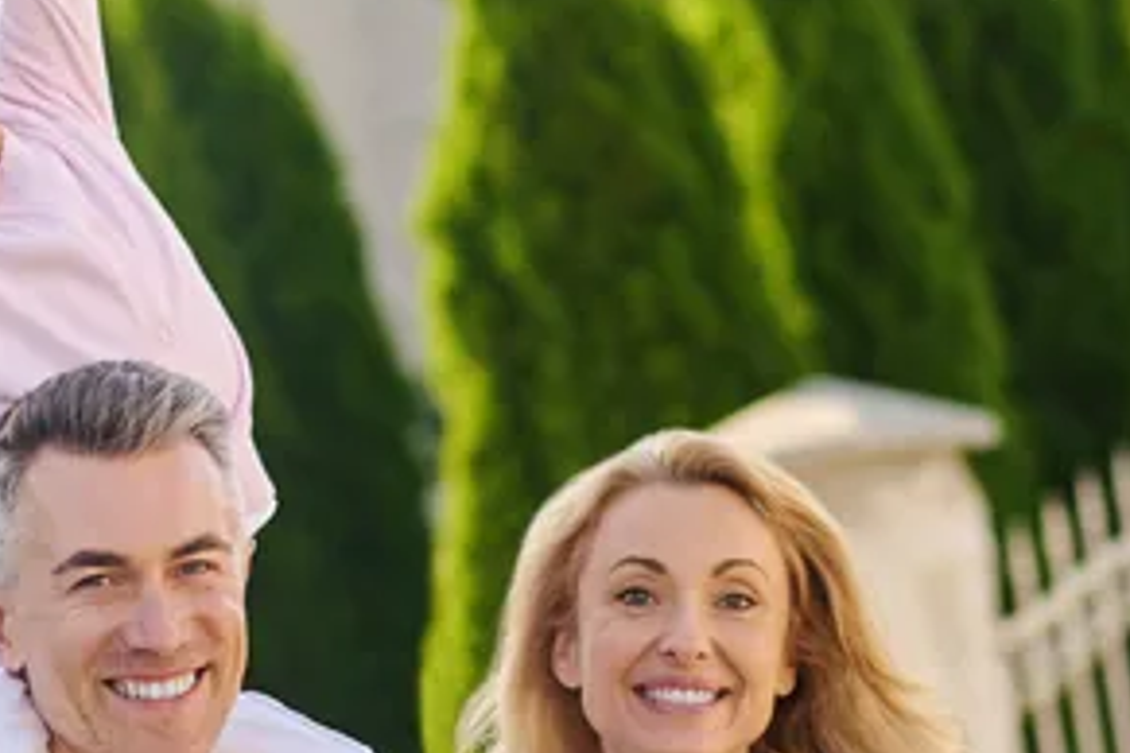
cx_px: 245
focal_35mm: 263
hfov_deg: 7.8
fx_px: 8255
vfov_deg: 5.2
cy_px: 621
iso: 160
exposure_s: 1/1000
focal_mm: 85
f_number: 2.5
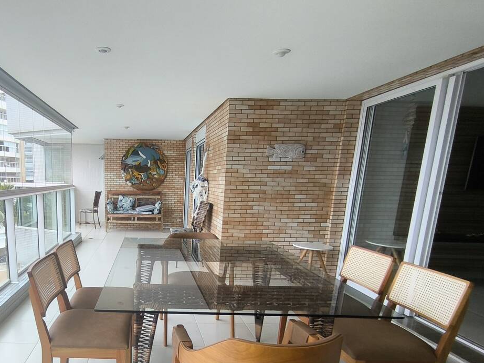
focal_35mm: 25
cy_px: 250
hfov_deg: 66.5
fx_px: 349
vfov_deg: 53.5
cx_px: 141
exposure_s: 1/376
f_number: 2.2
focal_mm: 1.65
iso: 50
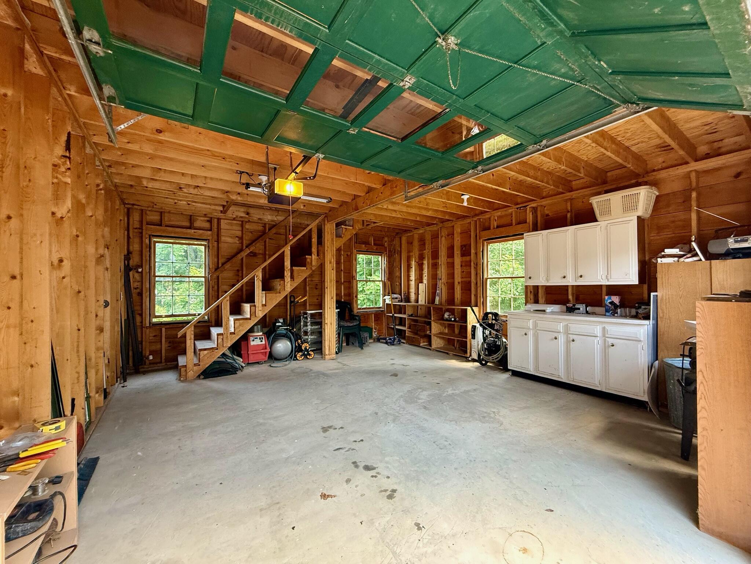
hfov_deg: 102.1
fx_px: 304
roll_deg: +0.1
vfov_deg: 85.7
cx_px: 376
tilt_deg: +1.3
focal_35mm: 14
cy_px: 282
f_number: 2.2
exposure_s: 1/96
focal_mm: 2.22
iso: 320
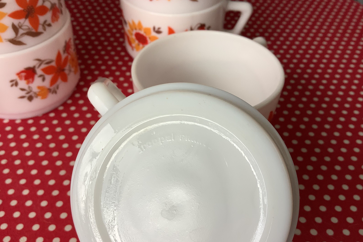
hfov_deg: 57.2
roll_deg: +0.1
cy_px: 131
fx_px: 333
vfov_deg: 39.9
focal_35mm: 33
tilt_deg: -41.9
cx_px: 179
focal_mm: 3.3
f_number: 2.4
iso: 40
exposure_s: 1/100
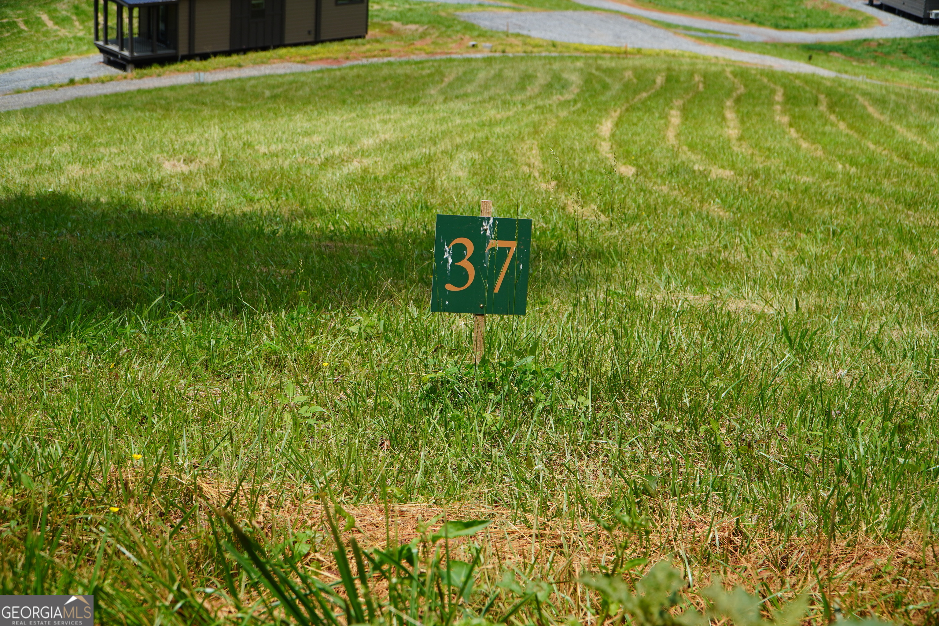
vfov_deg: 22.1
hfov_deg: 32.6
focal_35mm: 62
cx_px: 470
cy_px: 313
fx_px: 1604
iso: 100
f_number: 5
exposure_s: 1/400
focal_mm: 41
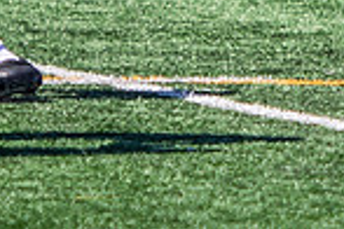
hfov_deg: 1.4
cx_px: 450
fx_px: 13912
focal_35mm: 1456
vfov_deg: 0.9
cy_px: -320
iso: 160
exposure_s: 1/2000
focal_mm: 130
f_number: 2.8
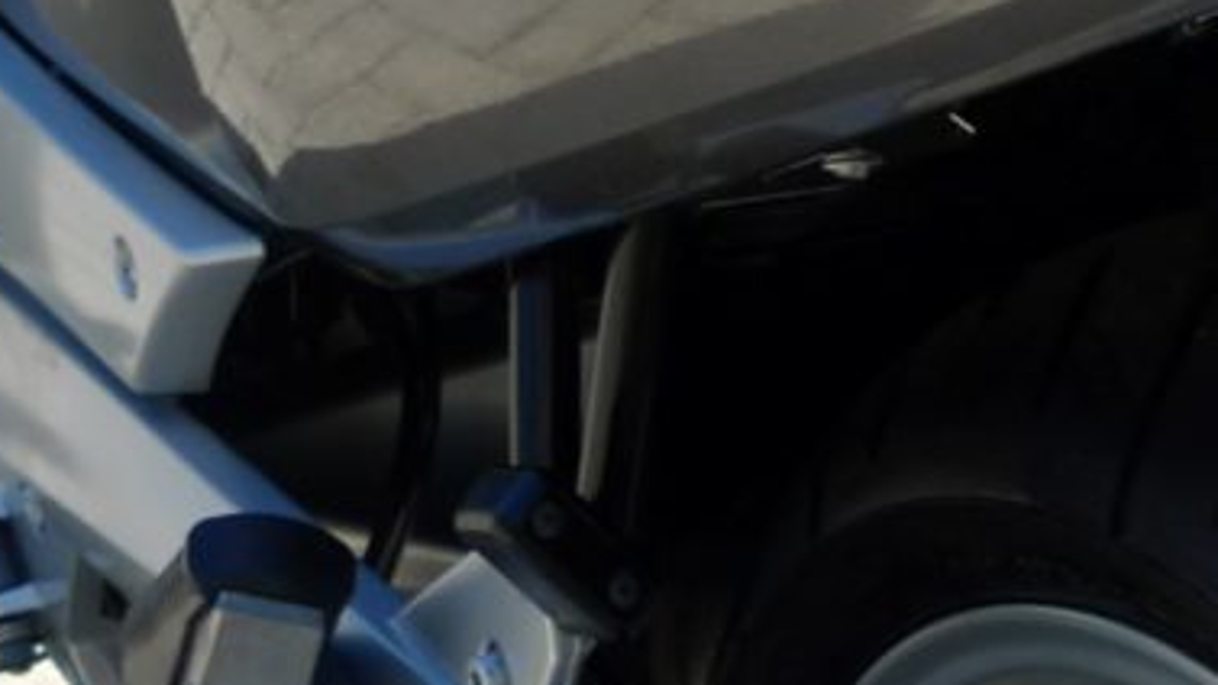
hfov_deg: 19.5
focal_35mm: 104
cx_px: 1392
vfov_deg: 11.0
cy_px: 1181
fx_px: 3359
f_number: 2.8
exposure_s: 1/400
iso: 80
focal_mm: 5.1
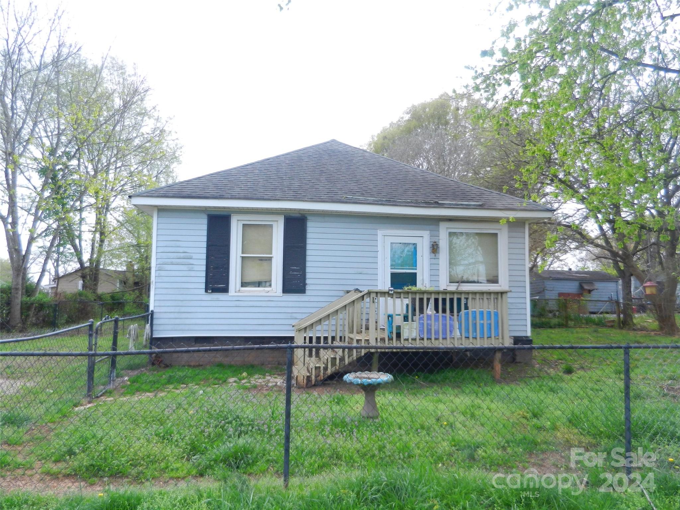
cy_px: 255
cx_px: 340
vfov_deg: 54.9
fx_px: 491
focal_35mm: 25
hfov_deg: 69.4
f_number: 3.5
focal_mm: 4.5
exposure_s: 1/500
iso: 160
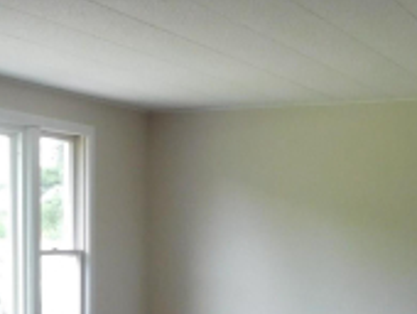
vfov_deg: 15.6
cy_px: 412
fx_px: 1086
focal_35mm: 90
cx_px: 112
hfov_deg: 21.6
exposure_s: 1/50
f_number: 3
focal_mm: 4
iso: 125
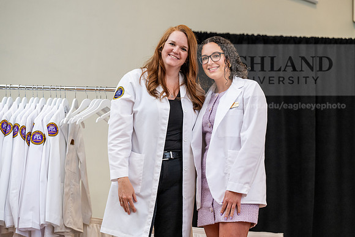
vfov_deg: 11.4
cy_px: 118
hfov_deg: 17.1
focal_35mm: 120
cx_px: 178
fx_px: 1184
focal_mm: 120
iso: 1600
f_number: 3.5
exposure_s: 1/200
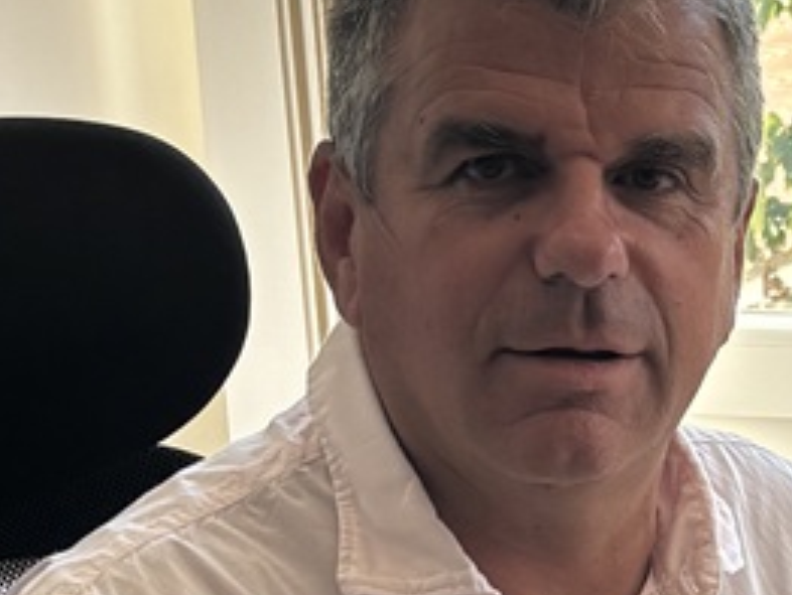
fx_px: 2725
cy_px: 1178
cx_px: 792
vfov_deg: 11.3
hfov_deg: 16.2
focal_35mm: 119
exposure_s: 1/212
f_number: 1.6
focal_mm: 5.96
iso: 40
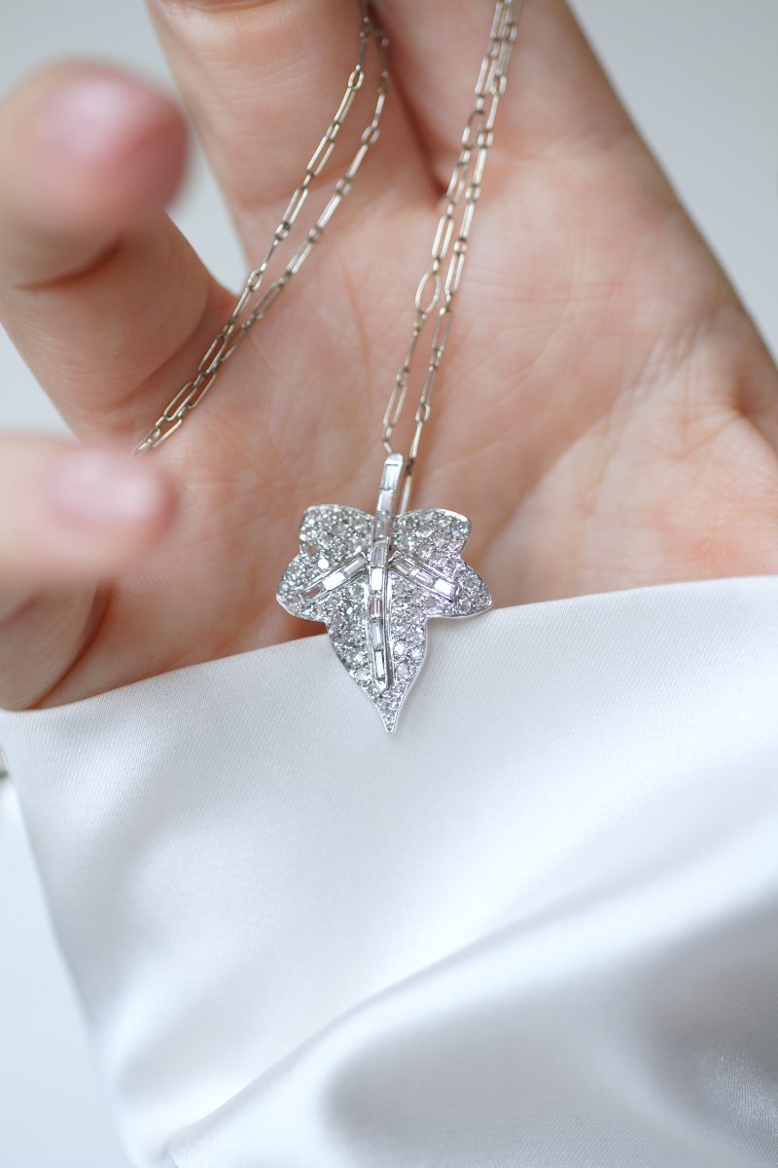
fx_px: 3403
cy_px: 584
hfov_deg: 13.0
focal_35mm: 105
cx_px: 389
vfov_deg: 19.5
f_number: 2.8
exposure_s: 1/125
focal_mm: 70
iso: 250
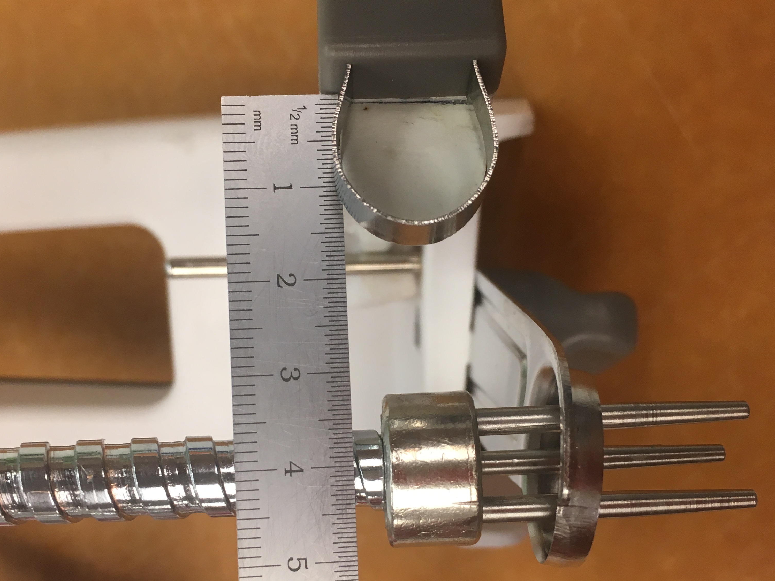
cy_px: 329
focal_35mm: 39
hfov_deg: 47.9
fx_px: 873
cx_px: 380
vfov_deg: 36.8
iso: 50
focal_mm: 4.15
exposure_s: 1/30
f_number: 2.2
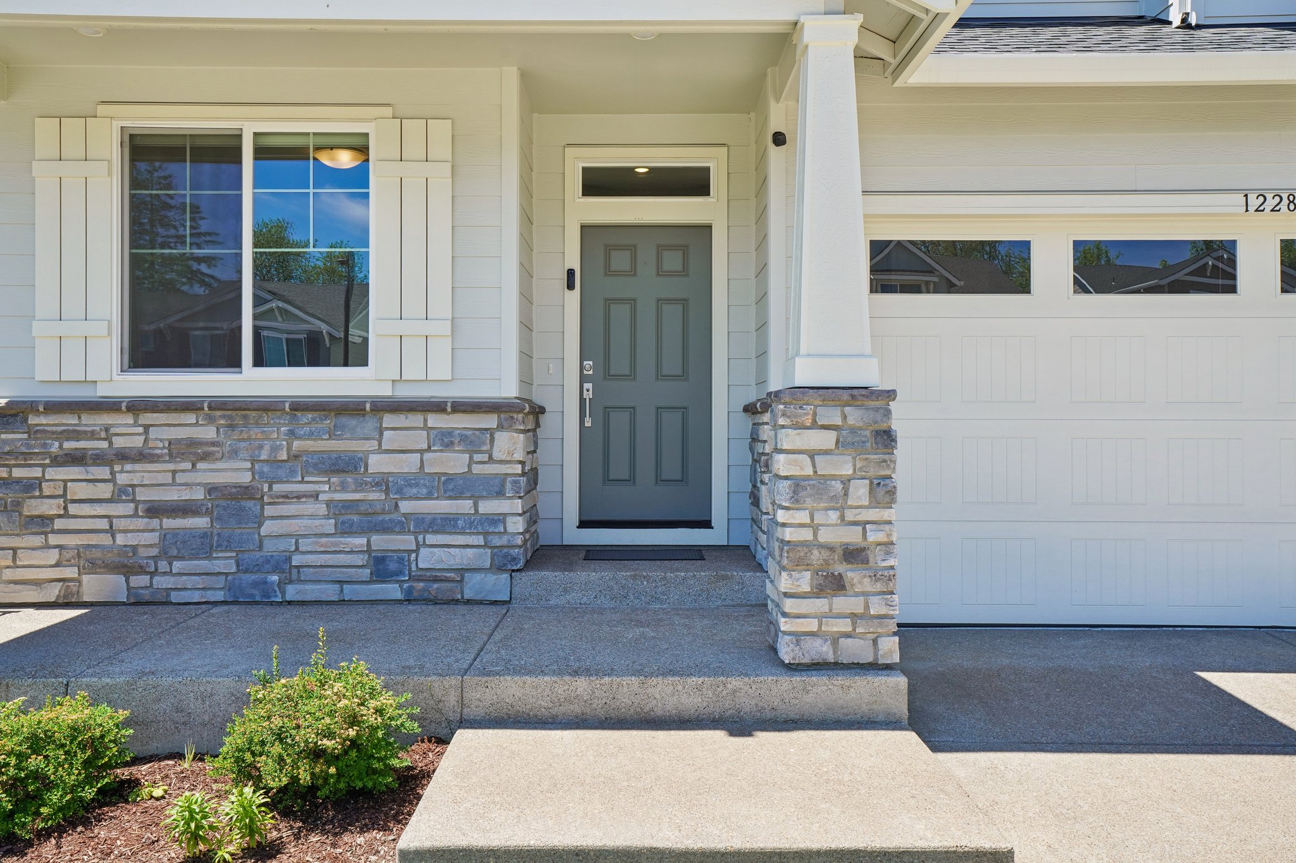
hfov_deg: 63.7
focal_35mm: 29
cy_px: 432
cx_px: 648
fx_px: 1044
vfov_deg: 45.0
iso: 400
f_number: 9
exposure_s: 1/250
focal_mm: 29
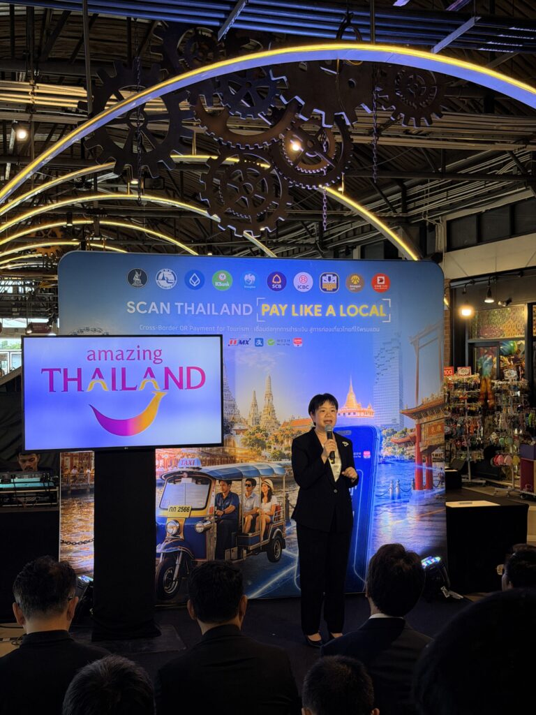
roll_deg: +0.4
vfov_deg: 39.7
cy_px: 358
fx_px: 991
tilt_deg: -0.1
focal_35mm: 48
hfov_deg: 30.3
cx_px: 268
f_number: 1.78
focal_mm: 6.76
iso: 125
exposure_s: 1/100
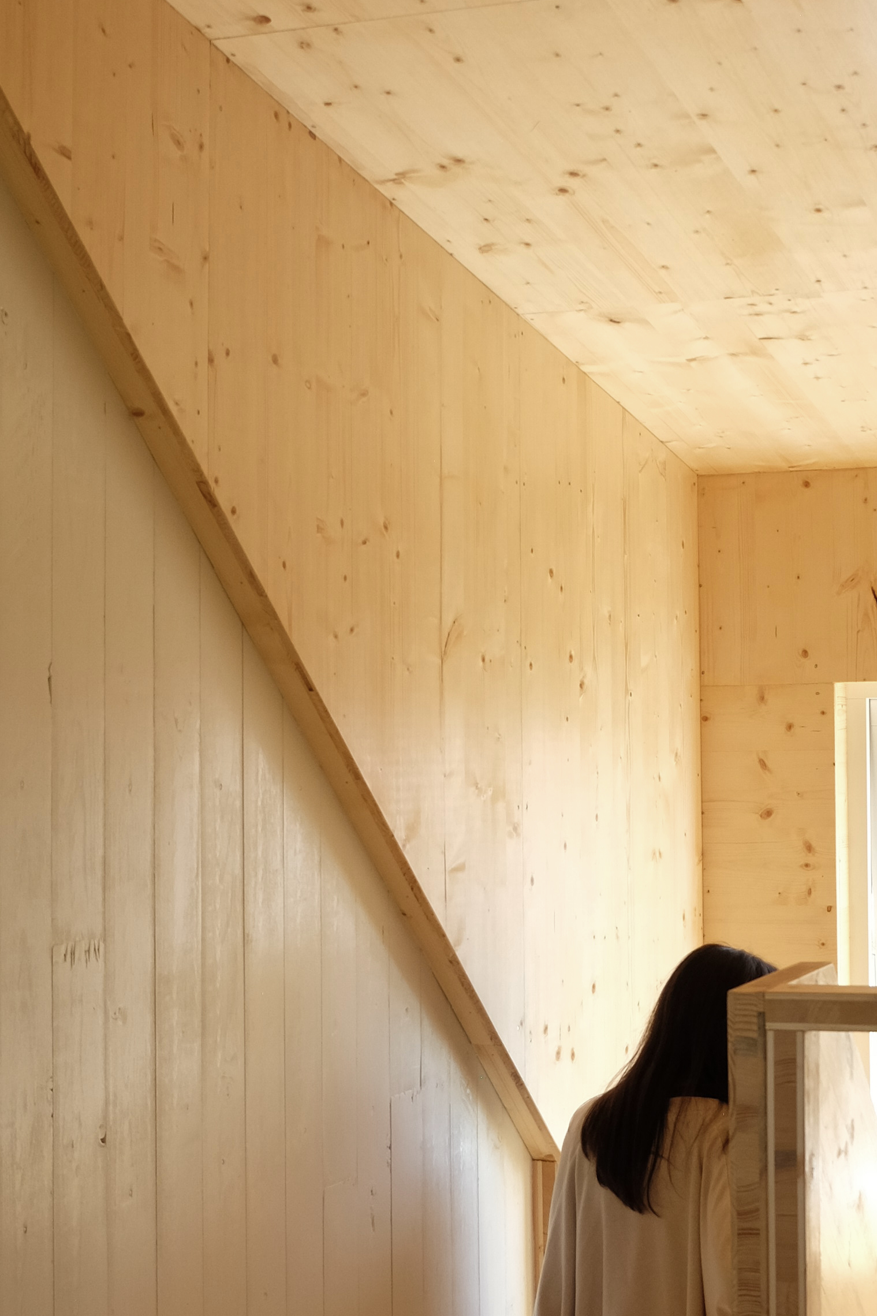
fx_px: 2120
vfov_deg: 34.5
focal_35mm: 58
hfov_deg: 22.9
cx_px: 748
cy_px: 668
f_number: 3.2
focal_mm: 18
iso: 500
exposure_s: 1/125
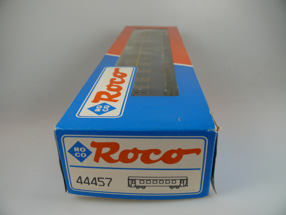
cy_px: 108
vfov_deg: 40.7
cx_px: 143
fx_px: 289
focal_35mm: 35
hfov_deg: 52.6
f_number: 3.6
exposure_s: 1/100
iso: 100
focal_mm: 7.4
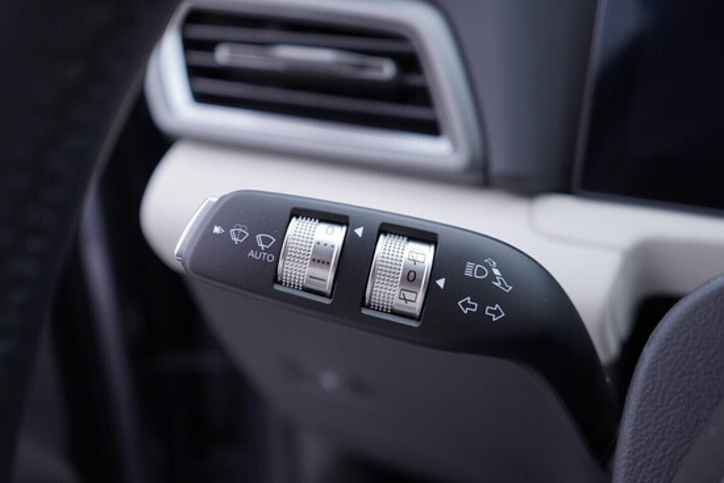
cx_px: 362
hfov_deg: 53.1
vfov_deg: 36.9
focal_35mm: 36
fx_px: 724
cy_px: 242
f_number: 2.8
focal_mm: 24
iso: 125
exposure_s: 1/40
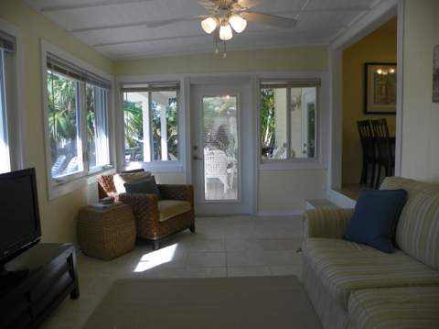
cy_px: 164
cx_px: 220
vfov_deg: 53.0
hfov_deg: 67.4
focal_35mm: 26
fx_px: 329
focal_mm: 4.6
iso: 64
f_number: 2.8
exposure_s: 1/100
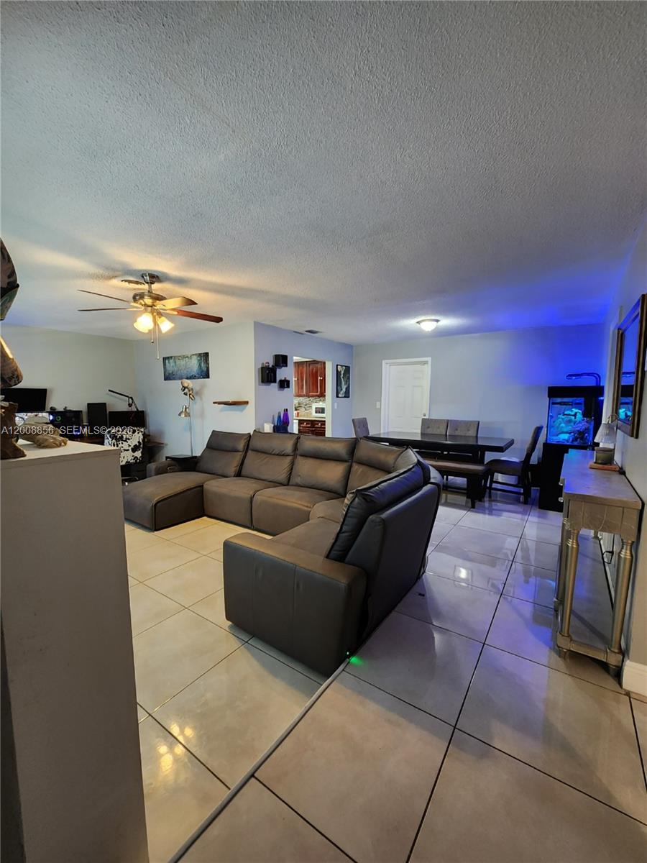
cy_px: 432
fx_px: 324
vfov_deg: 106.2
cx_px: 324
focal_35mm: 13
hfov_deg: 89.9
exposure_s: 1/30
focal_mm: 2.2
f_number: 2.2
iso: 320
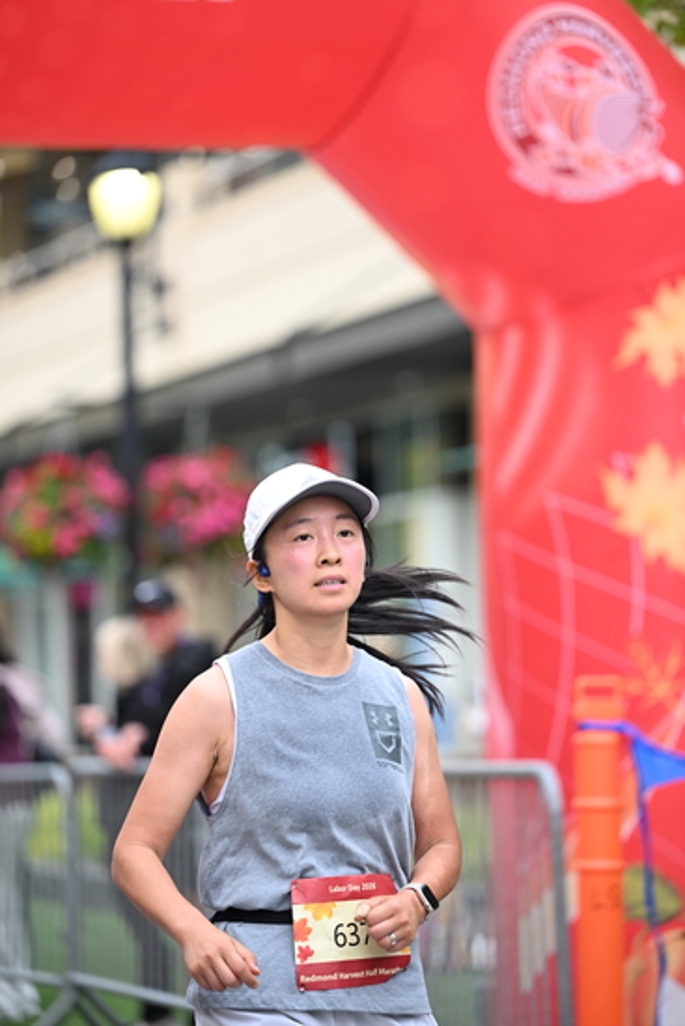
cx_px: 342
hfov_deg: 9.8
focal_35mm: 140
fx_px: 3993
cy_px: 513
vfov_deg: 14.6
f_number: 2.8
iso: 1000
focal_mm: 140
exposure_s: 1/1600
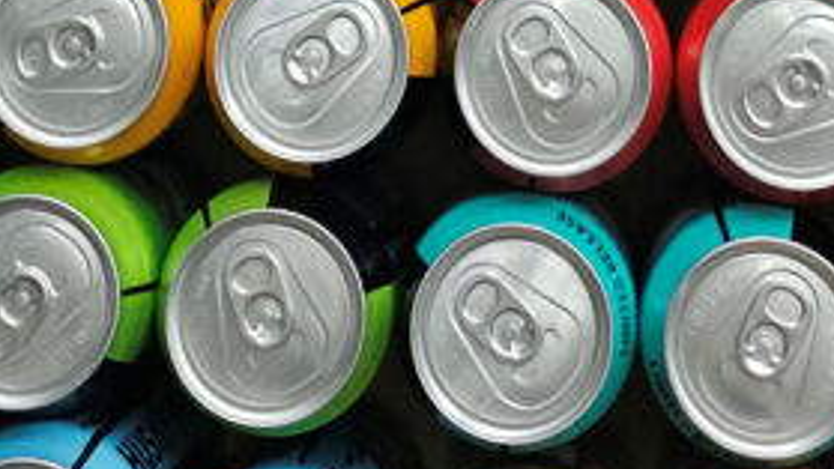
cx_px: 523
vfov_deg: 11.3
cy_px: -591
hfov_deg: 23.1
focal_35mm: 92
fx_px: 2035
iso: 400
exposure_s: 1/120
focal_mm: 6.3
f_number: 1.7
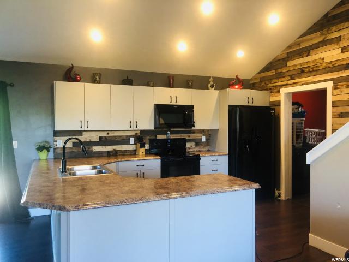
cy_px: 131
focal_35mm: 28
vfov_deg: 49.7
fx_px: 282
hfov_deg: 63.4
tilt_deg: -1.6
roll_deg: +0.2
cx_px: 174
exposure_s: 1/15
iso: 50
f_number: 1.8
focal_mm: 4
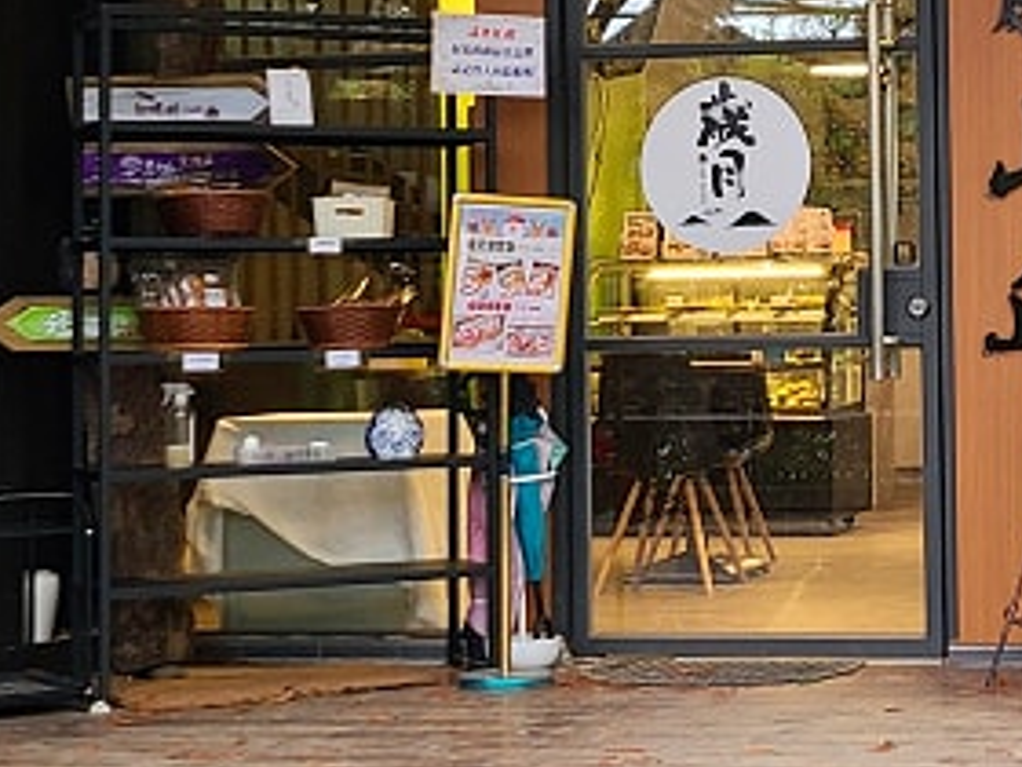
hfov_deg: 20.4
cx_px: 1022
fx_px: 2746
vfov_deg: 15.8
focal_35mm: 93
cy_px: 186
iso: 100
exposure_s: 1/59
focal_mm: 5.4
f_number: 1.8
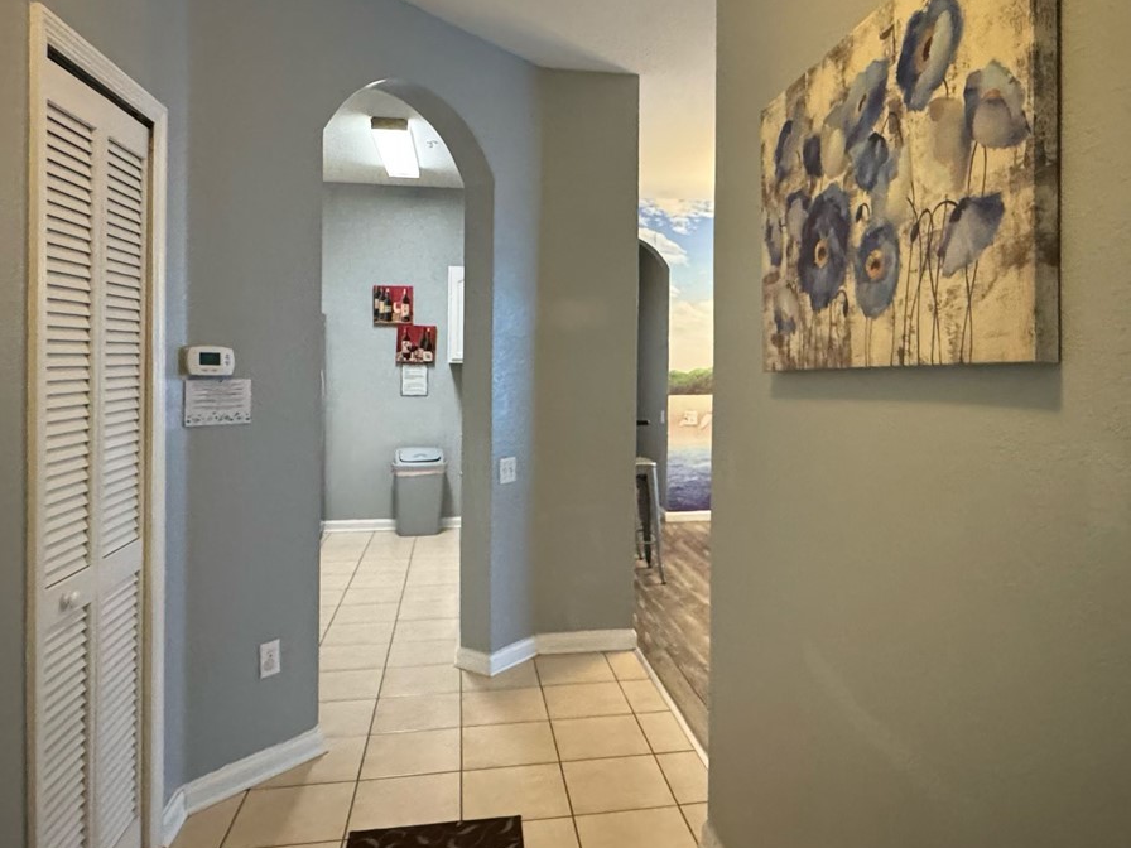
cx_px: 636
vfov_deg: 54.7
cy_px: 370
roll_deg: +0.3
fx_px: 817
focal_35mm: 25
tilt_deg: -1.0
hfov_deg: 69.1
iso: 1000
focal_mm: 2.22
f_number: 2.2
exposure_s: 1/40
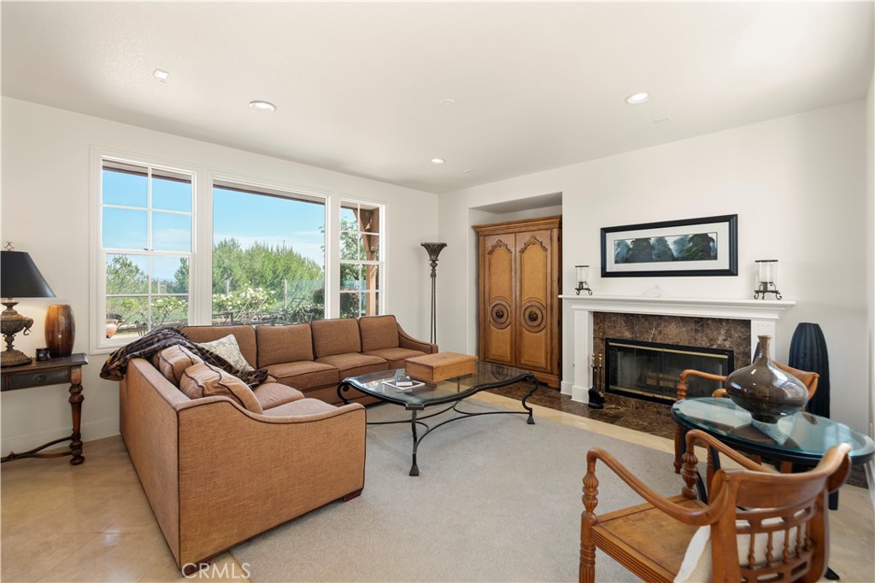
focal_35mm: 15
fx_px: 365
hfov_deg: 100.4
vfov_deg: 77.3
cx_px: 438
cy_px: 292
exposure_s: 1/20
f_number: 4
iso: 125
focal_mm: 10
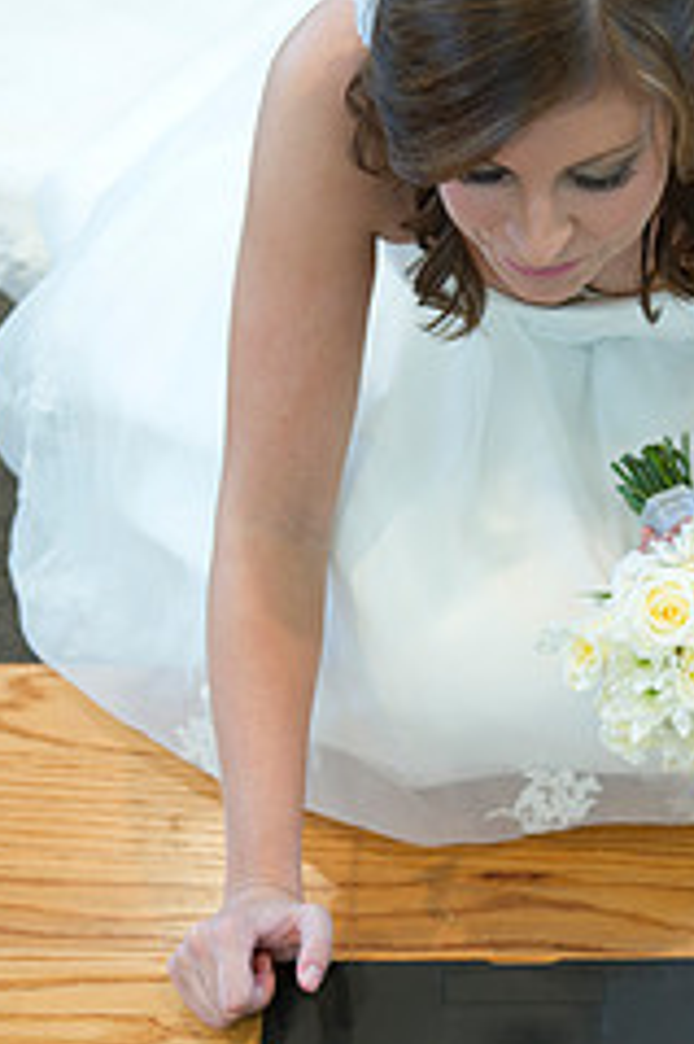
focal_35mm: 79
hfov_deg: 17.2
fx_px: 2288
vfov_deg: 25.6
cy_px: 625
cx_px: 522
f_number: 3.2
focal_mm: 42
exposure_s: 1/80
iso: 800
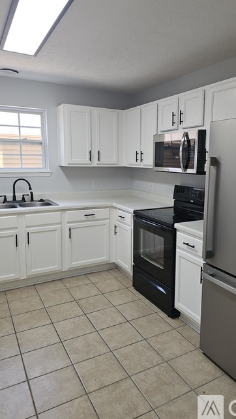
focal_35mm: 26
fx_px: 289
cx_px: 140
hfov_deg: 44.2
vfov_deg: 71.9
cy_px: 204
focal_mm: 6.3
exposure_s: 1/60
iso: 50
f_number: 1.7
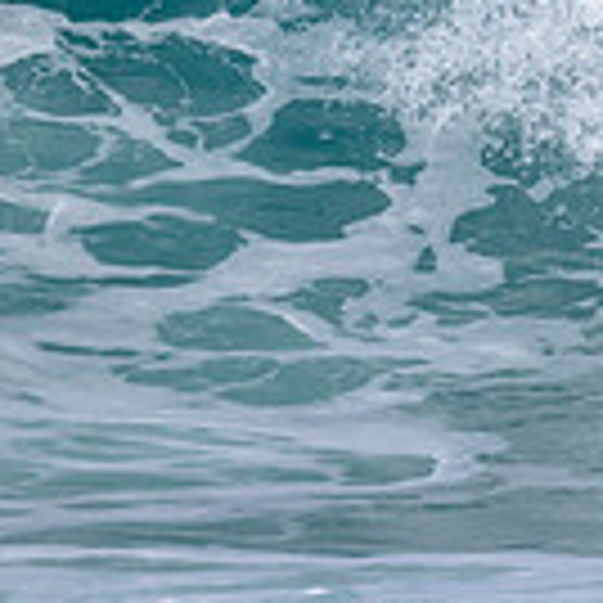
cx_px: 1296
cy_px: -115
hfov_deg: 0.8
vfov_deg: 0.8
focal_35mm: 2170
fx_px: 42767
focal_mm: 590
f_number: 11
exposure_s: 1/2000
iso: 800
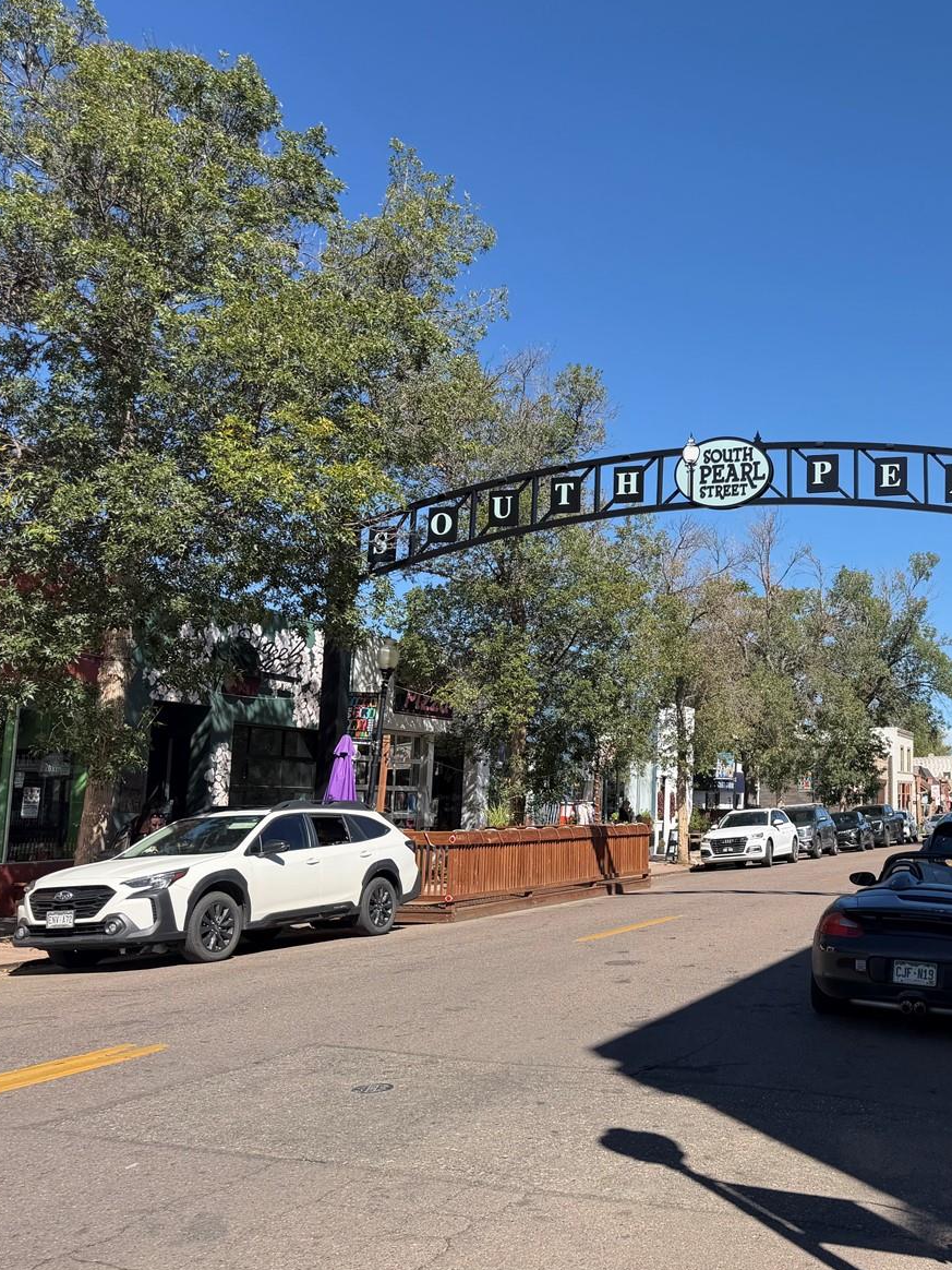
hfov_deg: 39.8
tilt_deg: +8.0
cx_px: 857
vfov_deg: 55.4
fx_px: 1210
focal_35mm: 33
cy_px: 628
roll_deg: +0.1
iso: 80
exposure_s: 1/3279
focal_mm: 6.76
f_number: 1.78
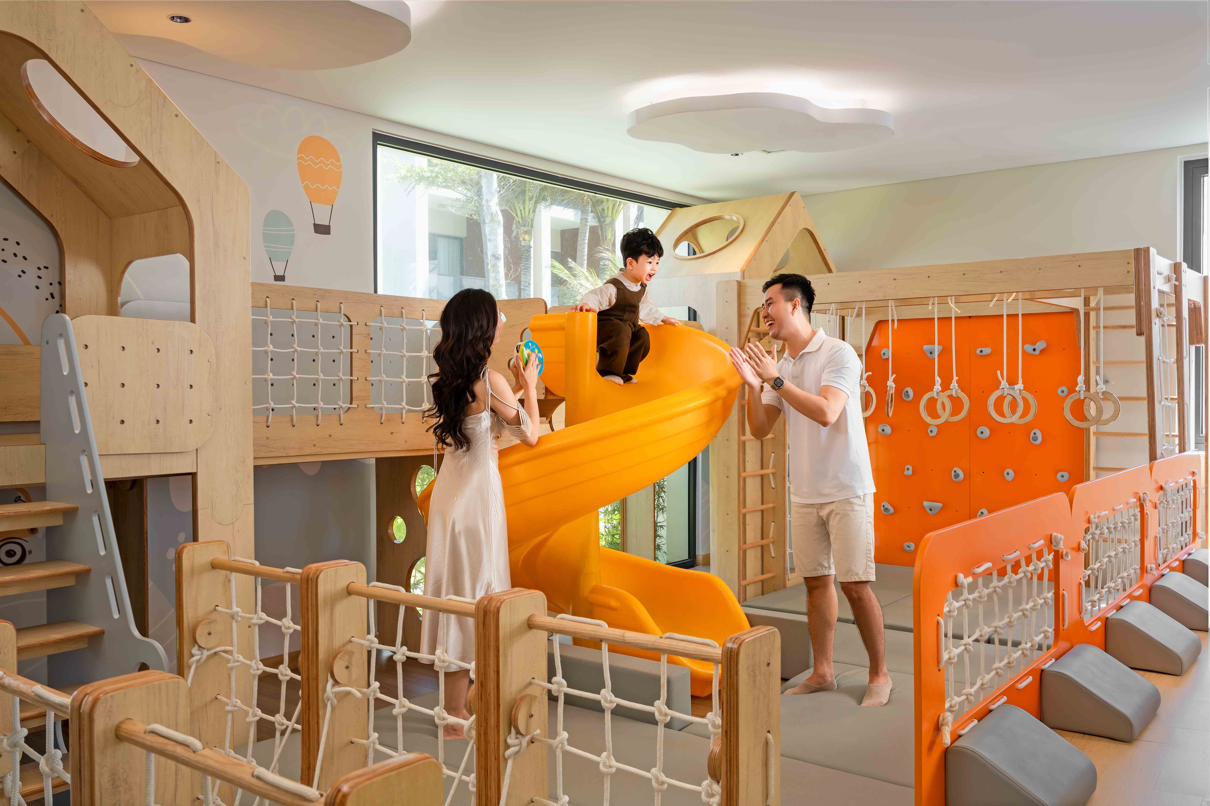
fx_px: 1062
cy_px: 403
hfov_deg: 59.4
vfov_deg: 41.6
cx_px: 605
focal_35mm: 32
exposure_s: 1/320
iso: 100
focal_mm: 31.6
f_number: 8
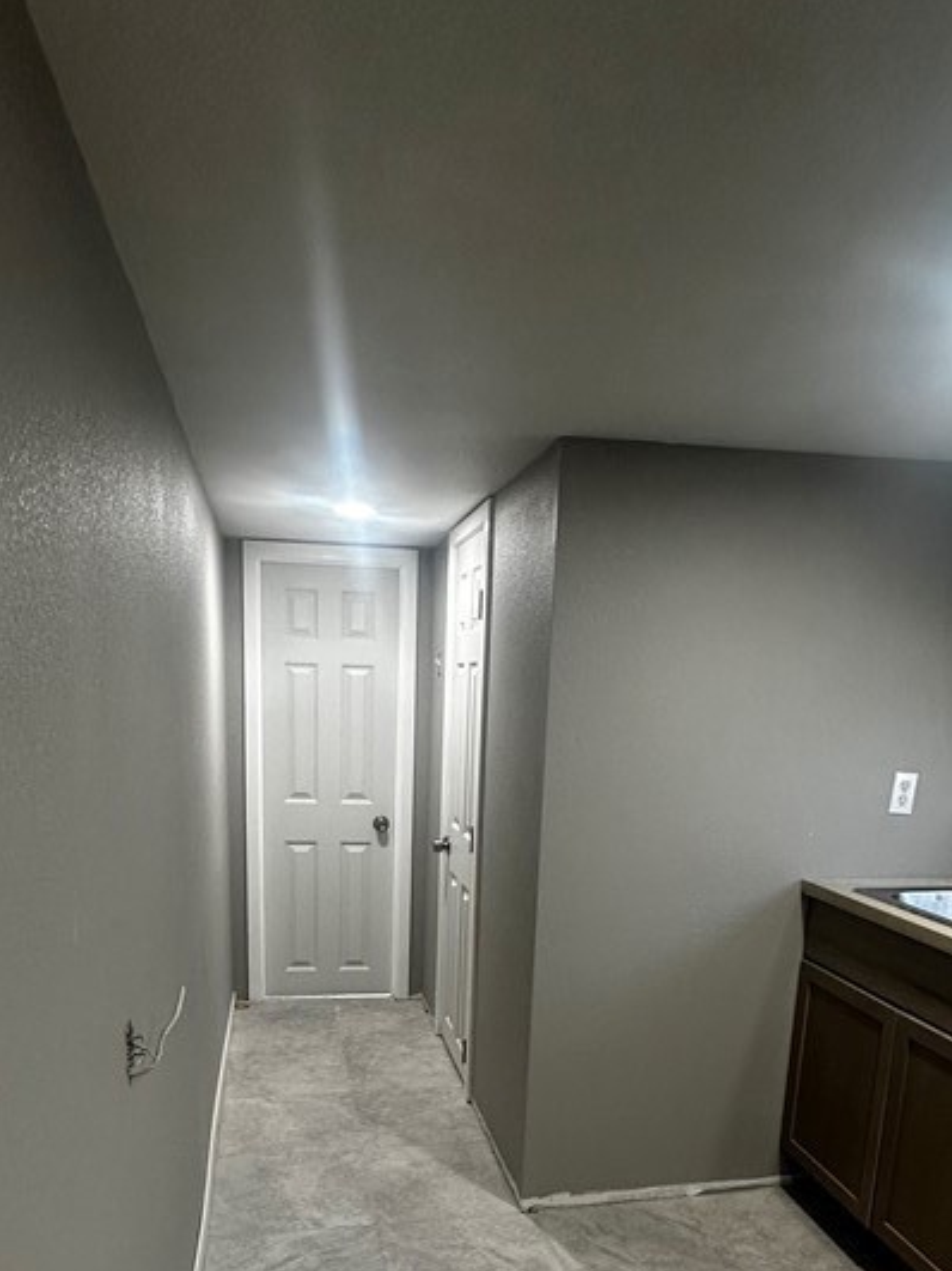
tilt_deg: -12.5
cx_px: 457
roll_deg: -2.6
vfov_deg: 62.6
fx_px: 990
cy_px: 910
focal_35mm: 27
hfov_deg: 51.3
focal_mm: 2.22
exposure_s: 1/60
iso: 200
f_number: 2.2
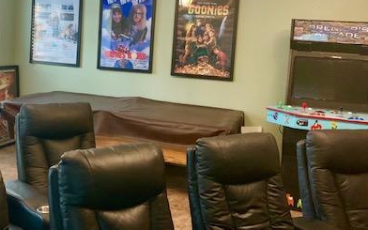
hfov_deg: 43.8
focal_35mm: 45
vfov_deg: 28.4
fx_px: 451
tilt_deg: -4.3
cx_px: 125
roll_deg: -3.3
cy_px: 77
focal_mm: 4.25
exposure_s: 1/30
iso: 400
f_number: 1.8
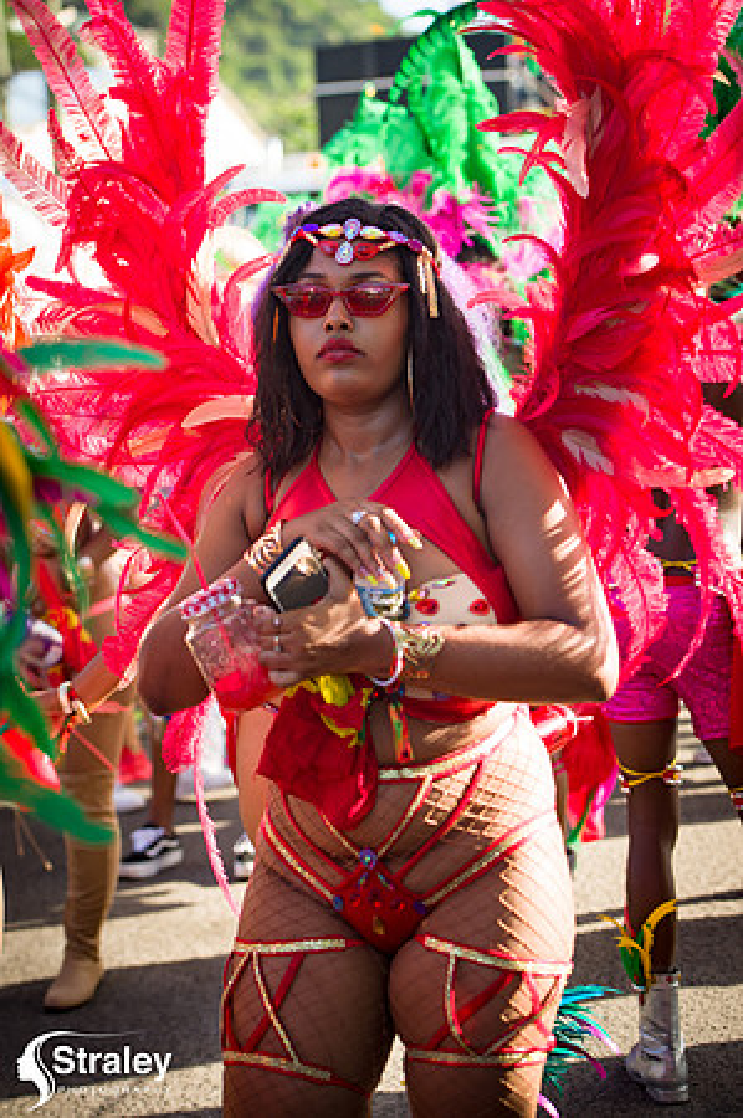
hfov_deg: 19.4
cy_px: 559
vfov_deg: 28.9
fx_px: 2172
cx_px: 372
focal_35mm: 70
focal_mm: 70
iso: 100
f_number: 4.5
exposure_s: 1/200
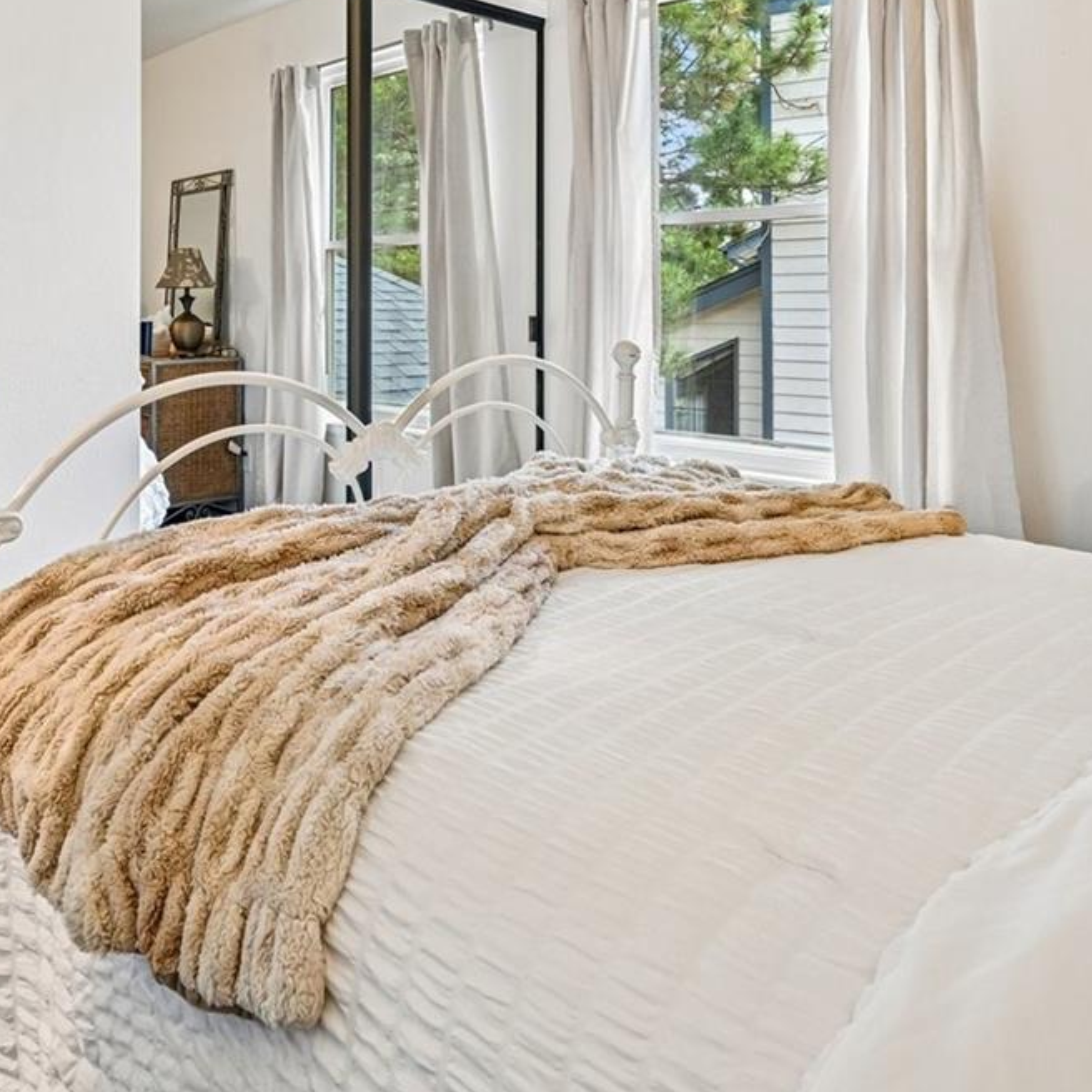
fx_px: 1035
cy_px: 280
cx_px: 408
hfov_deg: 55.0
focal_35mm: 29
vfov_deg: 53.2
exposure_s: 1/8
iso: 400
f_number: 11
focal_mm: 14
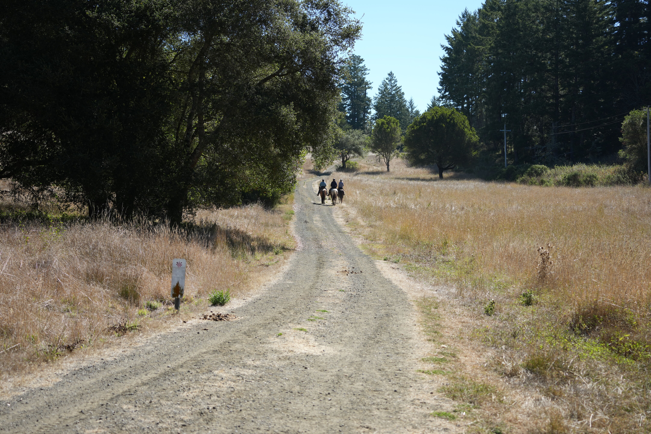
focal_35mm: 57
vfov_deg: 23.8
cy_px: 217
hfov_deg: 35.1
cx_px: 326
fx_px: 1031
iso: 250
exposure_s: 1/800
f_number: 4.5
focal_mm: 57
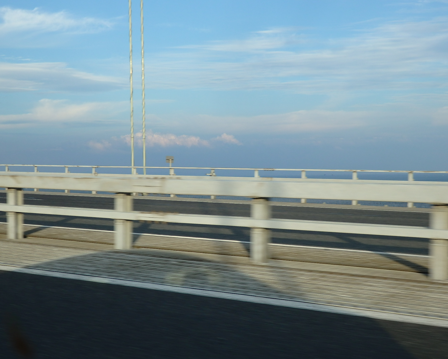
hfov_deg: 36.0
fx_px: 690
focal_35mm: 52
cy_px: 180
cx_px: 210
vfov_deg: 29.1
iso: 125
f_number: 4
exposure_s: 1/320
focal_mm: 8.9
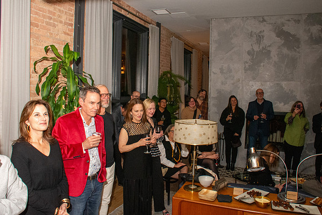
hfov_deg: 64.2
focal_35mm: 29
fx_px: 256
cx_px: 161
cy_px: 108
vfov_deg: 45.5
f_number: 10
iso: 5000
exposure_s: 1/160
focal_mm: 18
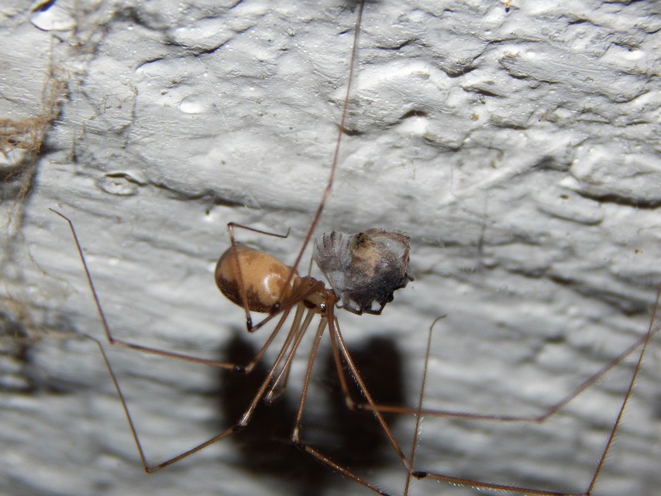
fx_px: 4431
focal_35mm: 232
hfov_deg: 8.5
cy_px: 248
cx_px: 330
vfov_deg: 6.4
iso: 200
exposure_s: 1/30
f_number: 11.1
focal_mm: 41.7
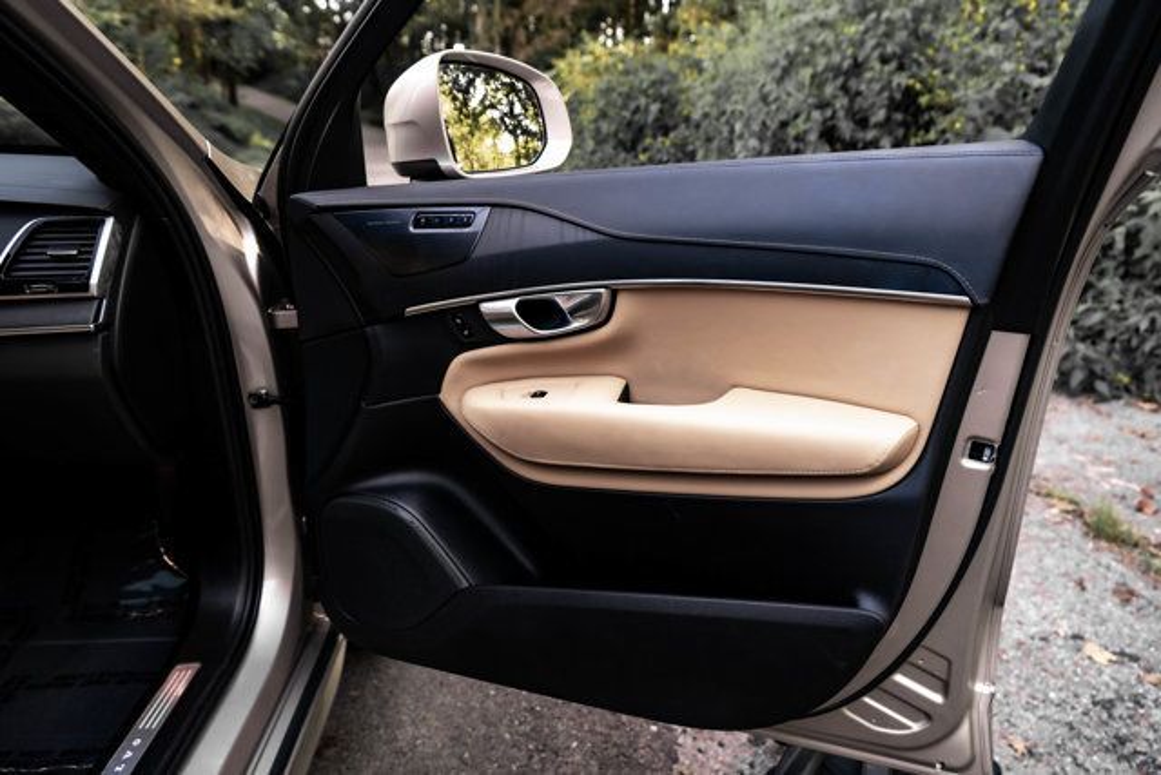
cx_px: 580
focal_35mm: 24
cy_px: 388
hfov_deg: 73.7
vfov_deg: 53.2
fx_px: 774
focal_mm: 24
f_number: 4
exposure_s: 1/200
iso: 1000
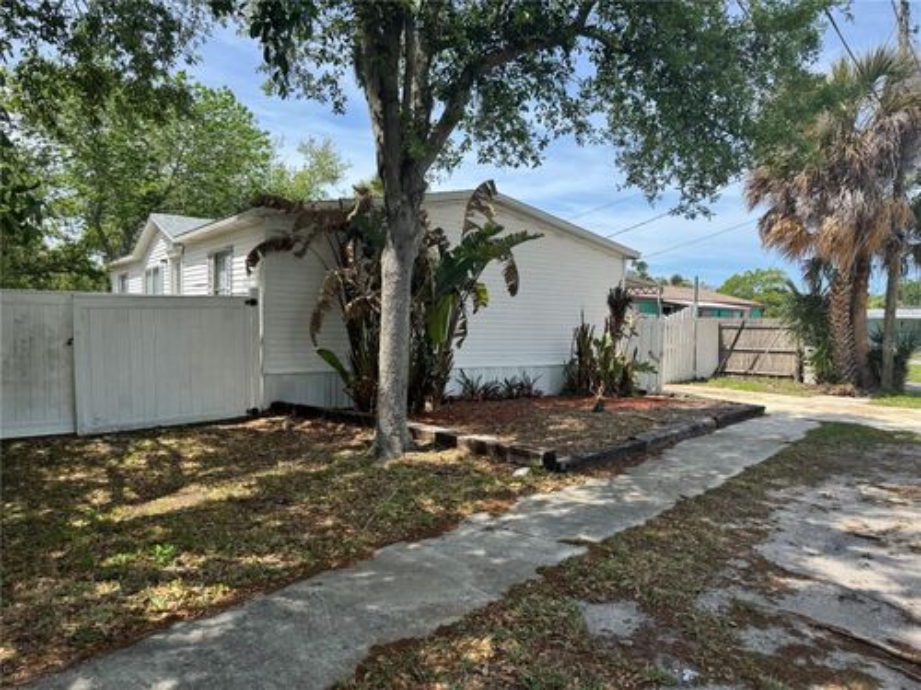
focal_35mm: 24
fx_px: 639
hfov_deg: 71.6
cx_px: 460
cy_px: 345
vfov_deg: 56.8
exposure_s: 1/2710
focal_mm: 6.76
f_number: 1.78
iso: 80
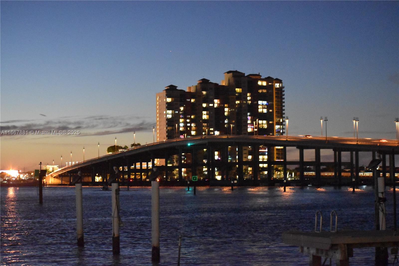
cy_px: 133
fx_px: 1163
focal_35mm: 105
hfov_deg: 19.5
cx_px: 200
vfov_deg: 13.0
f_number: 4.5
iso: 12800
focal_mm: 70
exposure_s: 1/13
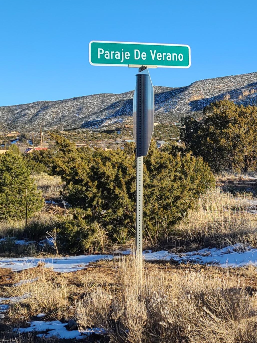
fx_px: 376
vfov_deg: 49.0
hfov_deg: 37.4
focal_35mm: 38
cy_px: 167
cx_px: 91
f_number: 1.8
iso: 40
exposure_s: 1/1429
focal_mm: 5.4
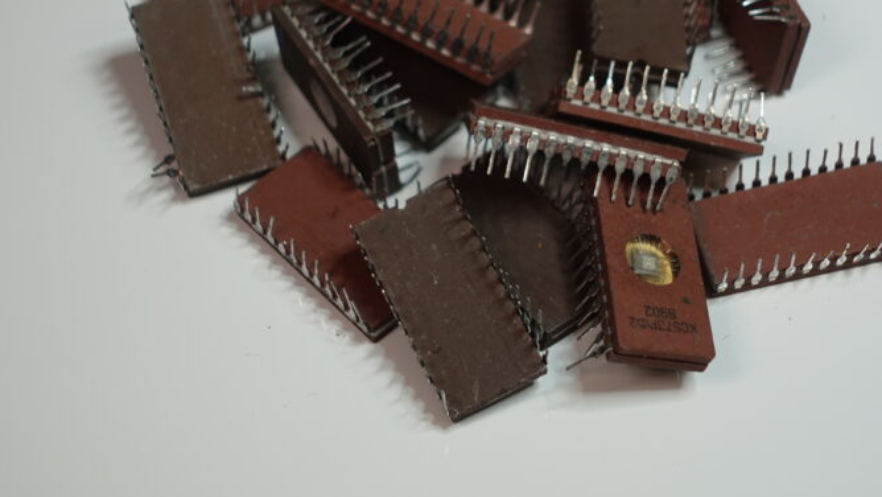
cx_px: 503
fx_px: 2479
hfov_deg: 20.2
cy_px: 100
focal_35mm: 106
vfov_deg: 11.4
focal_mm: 24.36
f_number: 3.2
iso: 125
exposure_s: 1/80
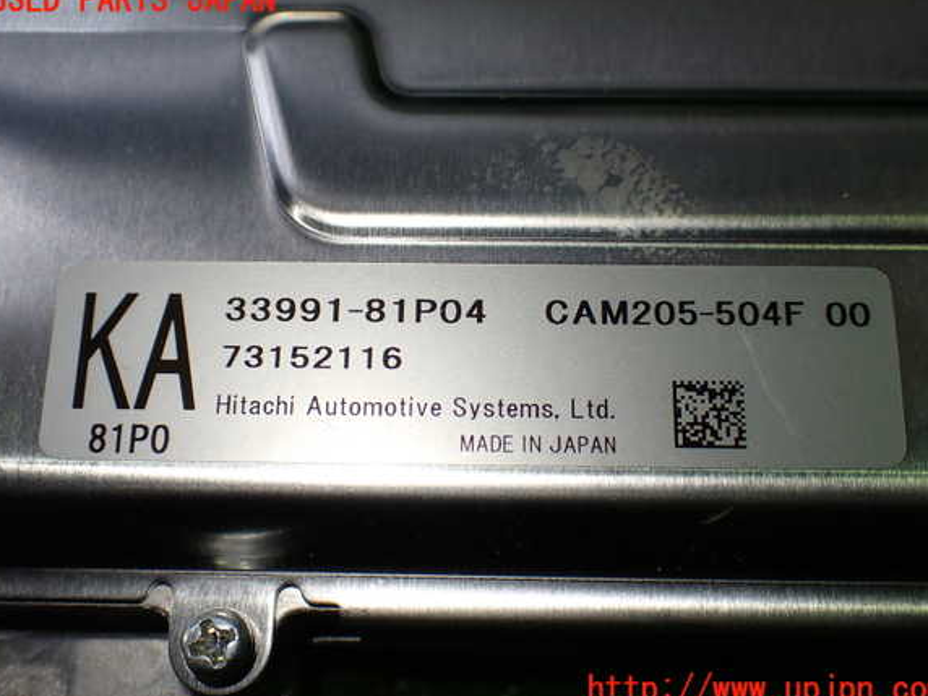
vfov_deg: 33.6
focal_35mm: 43
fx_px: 1153
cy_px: 346
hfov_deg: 43.9
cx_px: 467
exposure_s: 1/160
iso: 200
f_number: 2.8
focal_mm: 7.31
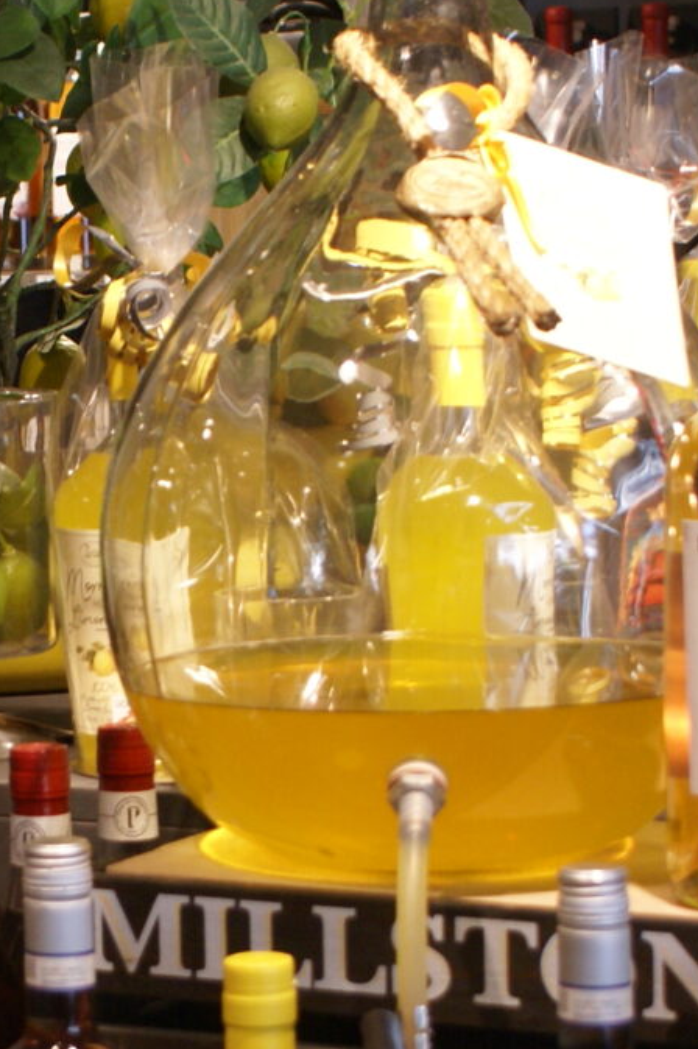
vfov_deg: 15.3
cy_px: 724
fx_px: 3901
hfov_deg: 10.2
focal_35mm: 134
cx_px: 31
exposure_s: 1/50
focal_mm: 30
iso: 200
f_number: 5
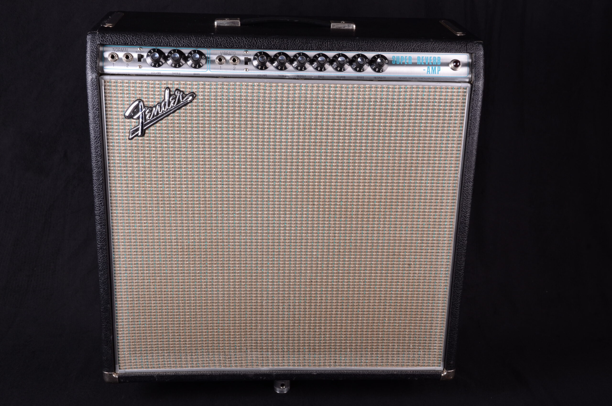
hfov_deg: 41.2
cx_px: 306
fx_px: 814
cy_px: 203
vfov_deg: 28.0
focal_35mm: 48
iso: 200
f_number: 13
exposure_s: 1/200
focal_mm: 32
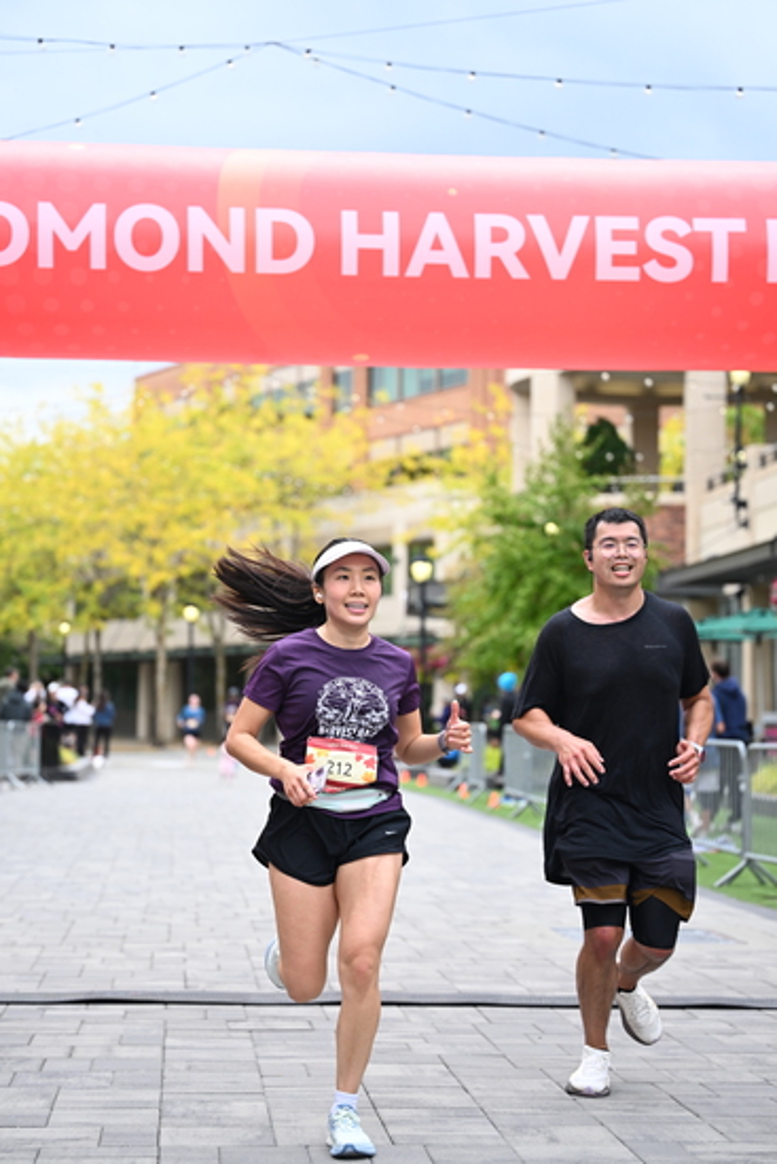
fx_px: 2394
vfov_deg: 27.3
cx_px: 388
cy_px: 582
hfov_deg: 18.4
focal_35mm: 74
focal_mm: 74
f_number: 2.8
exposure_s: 1/2000
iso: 640
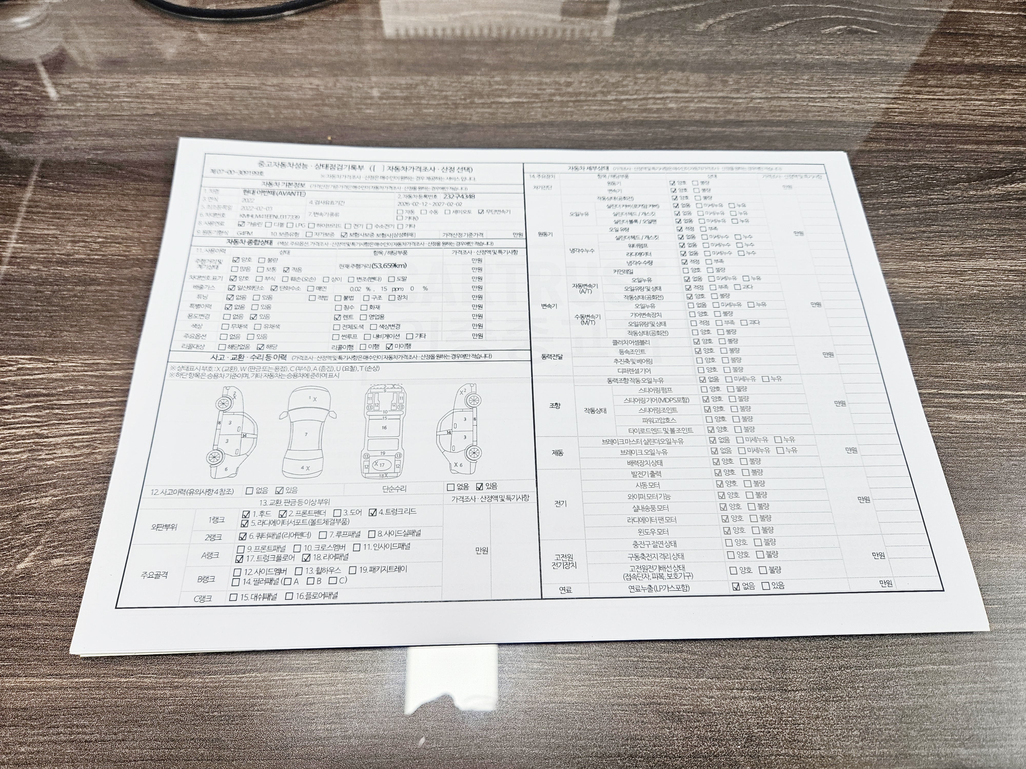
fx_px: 682
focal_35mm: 23
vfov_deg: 58.9
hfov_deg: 73.9
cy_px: 384
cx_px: 513
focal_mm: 5.4
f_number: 1.8
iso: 125
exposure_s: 1/120
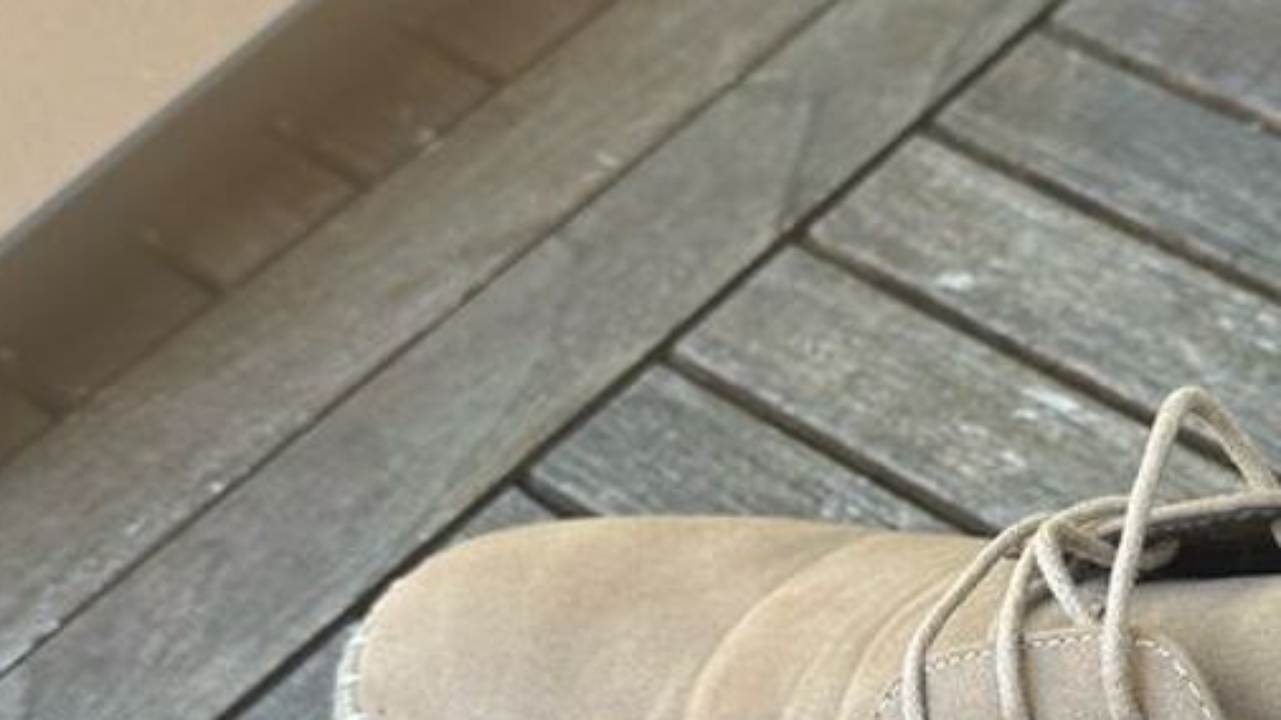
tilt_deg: -55.5
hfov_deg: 29.6
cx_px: 1088
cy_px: 777
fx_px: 2344
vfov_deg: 17.0
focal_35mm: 69
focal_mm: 6.86
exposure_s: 1/279
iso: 80
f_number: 1.78
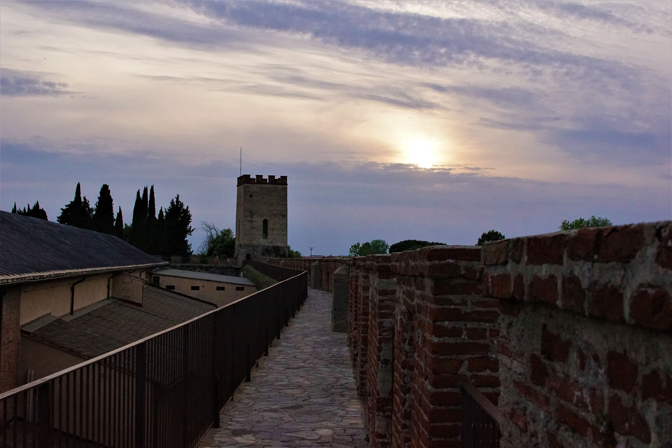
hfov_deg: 43.6
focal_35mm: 45
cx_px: 336
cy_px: 224
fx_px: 840
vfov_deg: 29.9
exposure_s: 1/1600
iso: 3200
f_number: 9
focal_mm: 30
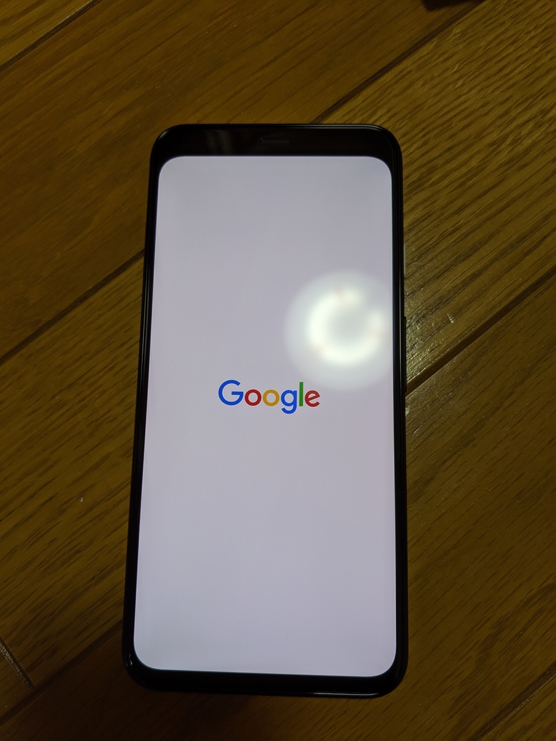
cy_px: 370
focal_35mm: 27
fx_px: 578
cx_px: 278
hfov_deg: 51.4
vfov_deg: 65.3
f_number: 1.8
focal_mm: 4.44
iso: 70
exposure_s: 1/99.9
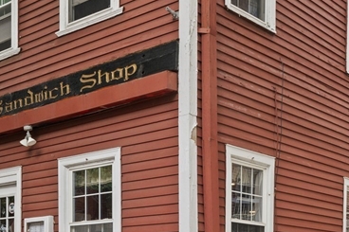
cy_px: 284
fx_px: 620
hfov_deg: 31.2
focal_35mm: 64
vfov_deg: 19.8
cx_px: 114
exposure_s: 1/125
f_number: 8
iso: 320
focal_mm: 23
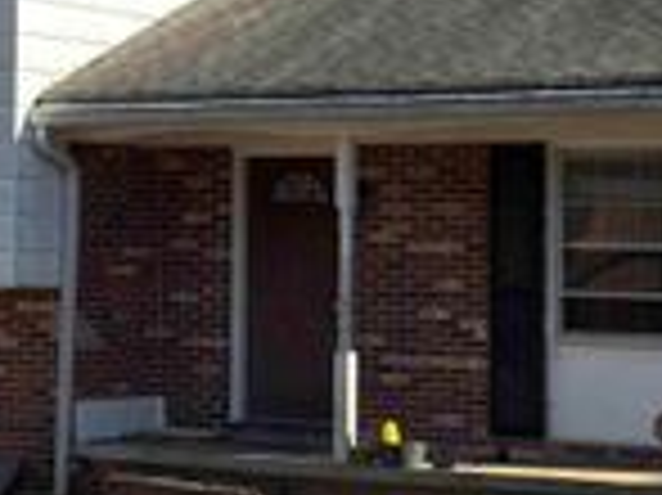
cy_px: 124
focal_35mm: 119
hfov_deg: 16.5
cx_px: 243
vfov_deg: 12.4
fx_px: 2274
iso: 64
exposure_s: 1/2660
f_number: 1.78
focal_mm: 6.76
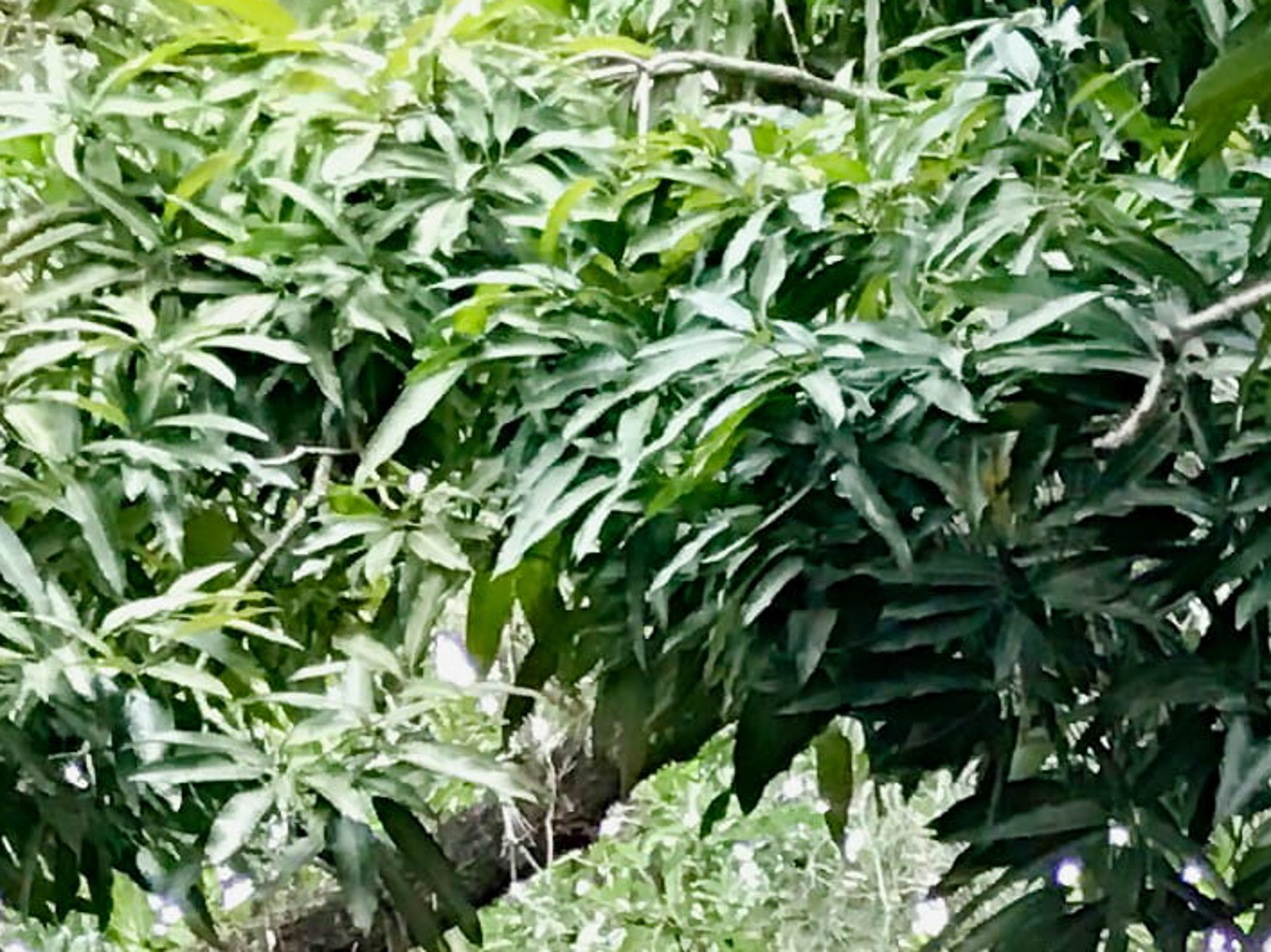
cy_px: 2467
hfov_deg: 11.4
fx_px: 5873
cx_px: 2382
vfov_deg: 8.3
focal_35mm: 160
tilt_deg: -5.4
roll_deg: -0.7
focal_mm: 3.99
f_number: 1.8
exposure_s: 1/30
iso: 32
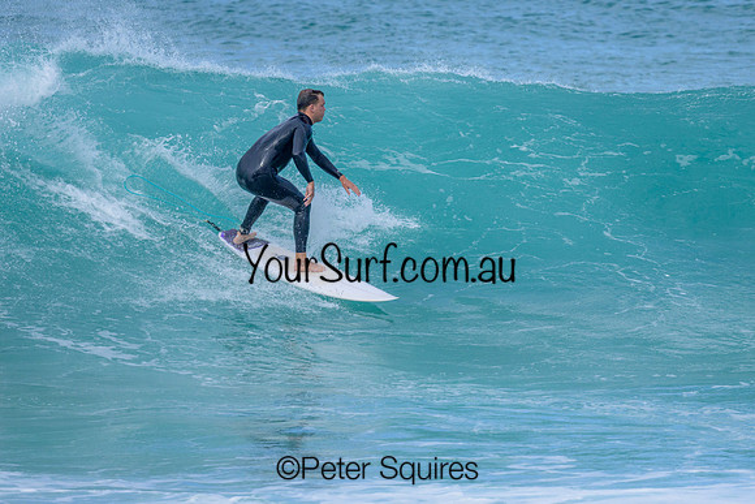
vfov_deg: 1.3
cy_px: 195
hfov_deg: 1.9
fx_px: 23062
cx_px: 406
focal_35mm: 1099
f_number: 6.3
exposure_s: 1/2000
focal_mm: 800
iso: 400
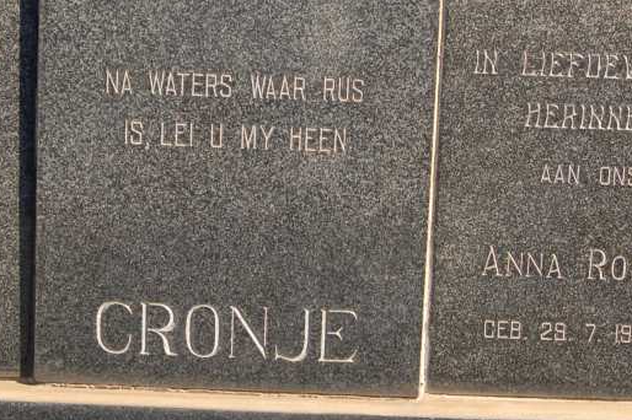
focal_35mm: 91
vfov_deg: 15.0
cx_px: 232
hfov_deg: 22.3
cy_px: 126
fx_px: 1596
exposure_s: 1/250
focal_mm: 26
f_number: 6.3
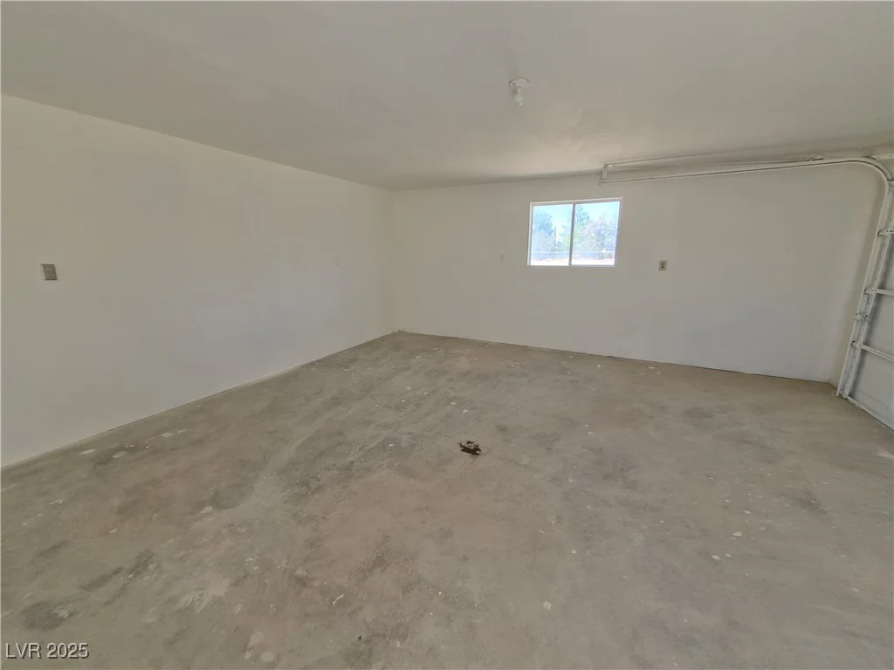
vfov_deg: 89.9
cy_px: 335
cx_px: 447
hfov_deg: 106.2
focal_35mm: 13
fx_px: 336
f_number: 2.2
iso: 40
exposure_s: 1/120
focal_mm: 1.7
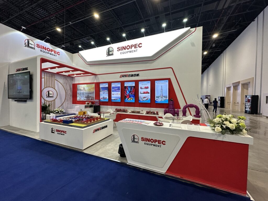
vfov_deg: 85.7
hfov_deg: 102.1
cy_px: 100
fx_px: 108
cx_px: 134
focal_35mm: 14
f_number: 2.2
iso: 125
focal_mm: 2.22
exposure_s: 1/100
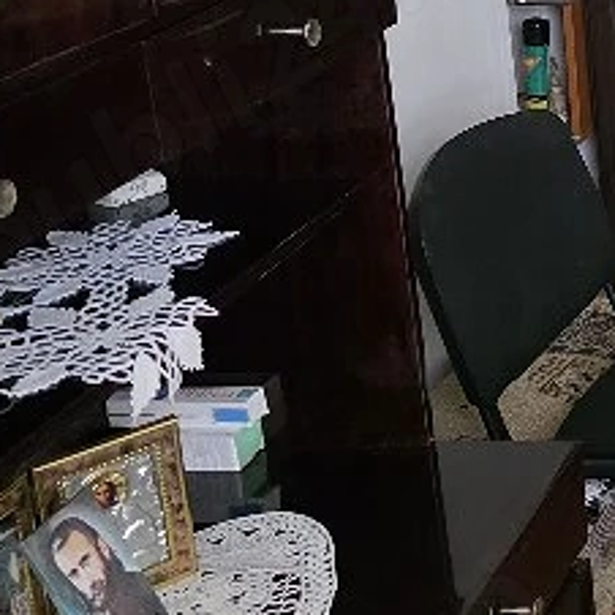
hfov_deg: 16.1
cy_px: 103
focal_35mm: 90
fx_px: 1809
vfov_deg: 19.1
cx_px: 1129
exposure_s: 1/101
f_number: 1.7
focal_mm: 6.3
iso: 1000
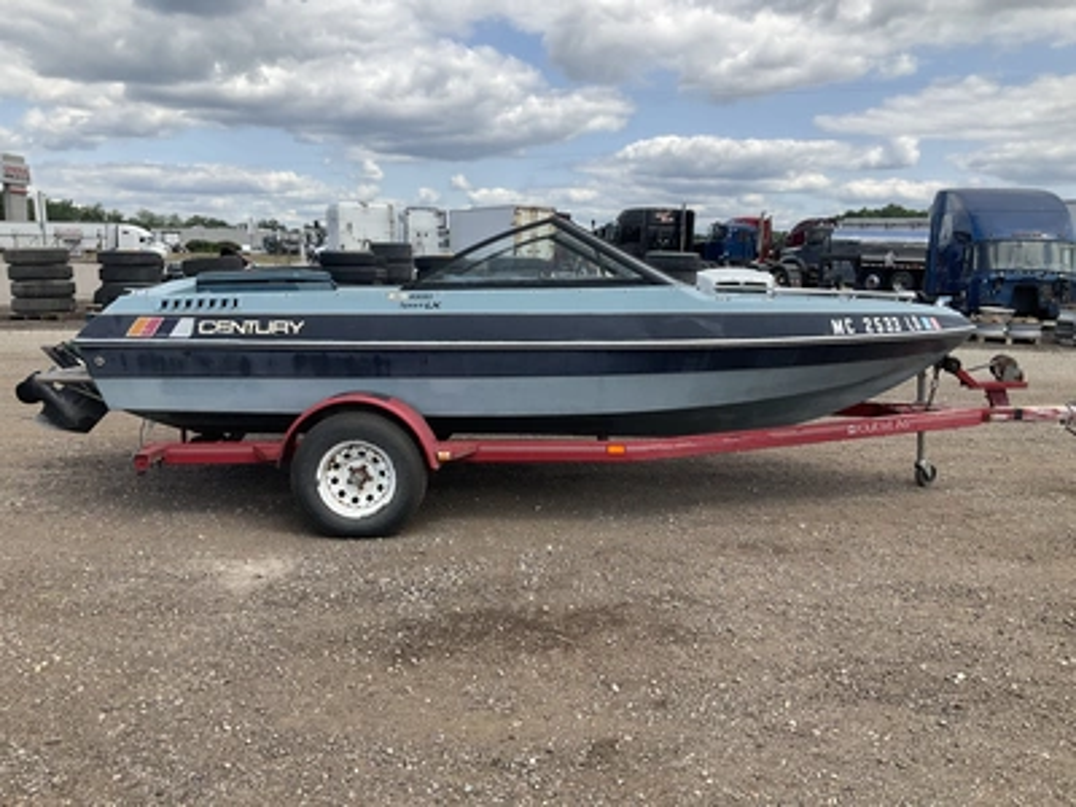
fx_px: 901
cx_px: 538
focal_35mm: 29
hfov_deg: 61.7
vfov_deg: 48.2
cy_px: 404
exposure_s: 1/1451
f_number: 1.8
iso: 25
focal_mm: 3
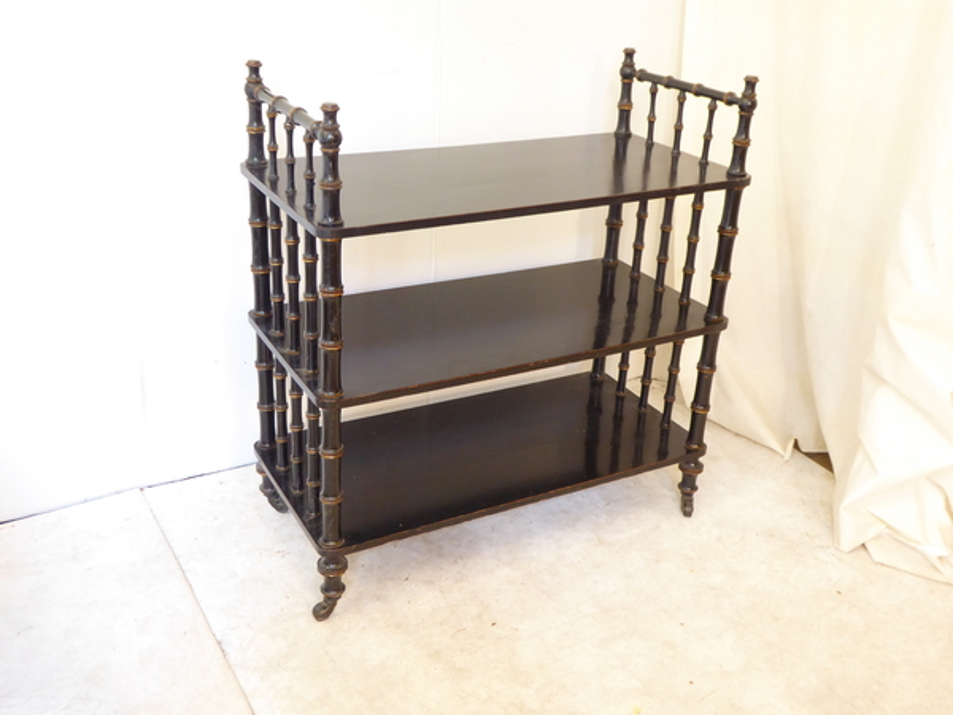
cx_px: 476
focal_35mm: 35
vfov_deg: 40.7
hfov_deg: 52.6
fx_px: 964
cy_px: 358
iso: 400
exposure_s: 1/8
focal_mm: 6.3
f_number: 3.7
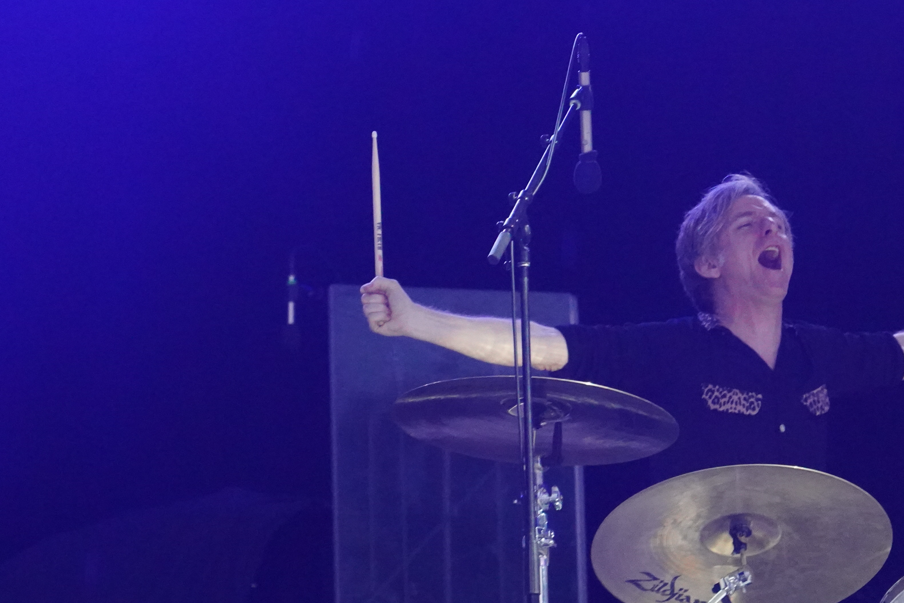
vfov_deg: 6.9
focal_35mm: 199
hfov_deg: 10.3
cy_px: 396
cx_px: 737
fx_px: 4997
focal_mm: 105
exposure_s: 1/80
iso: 12800
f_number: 4
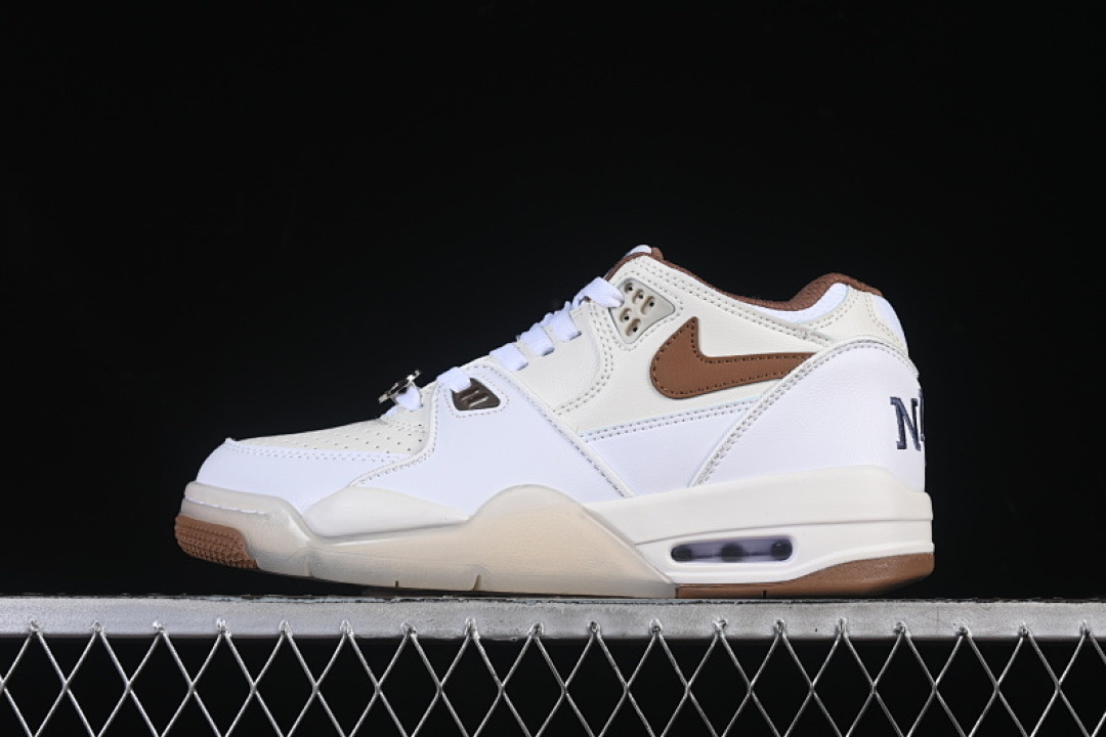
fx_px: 2304
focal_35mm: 75
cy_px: 368
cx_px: 553
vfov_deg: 18.2
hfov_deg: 27.0
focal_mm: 50
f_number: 8
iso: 160
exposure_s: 1/80
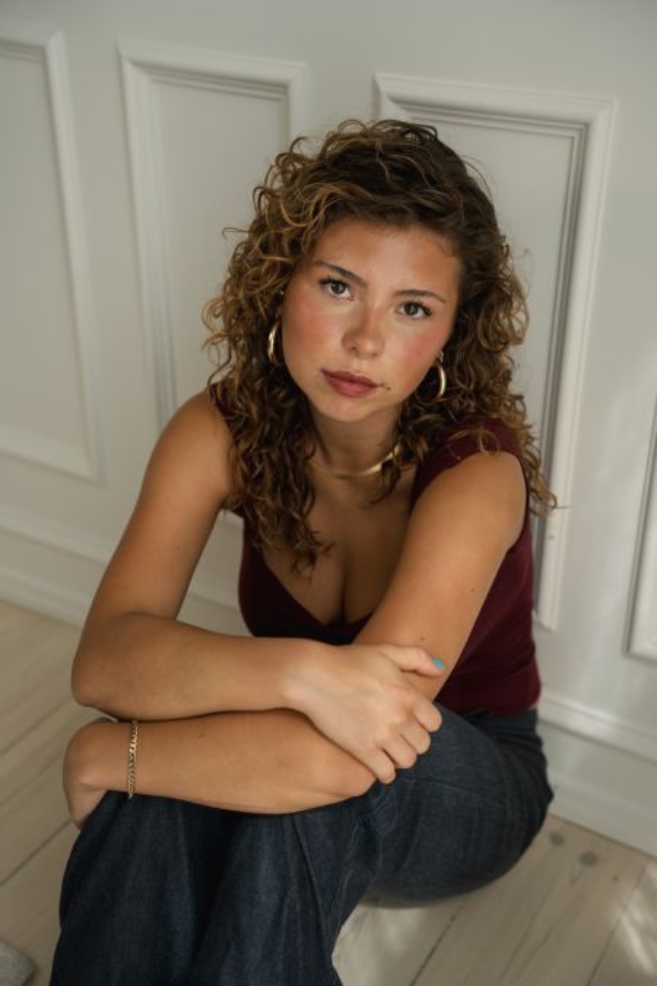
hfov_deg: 29.2
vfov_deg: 42.7
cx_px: 328
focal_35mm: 46
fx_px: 1259
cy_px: 493
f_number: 2.8
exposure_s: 1/160
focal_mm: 46
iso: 100
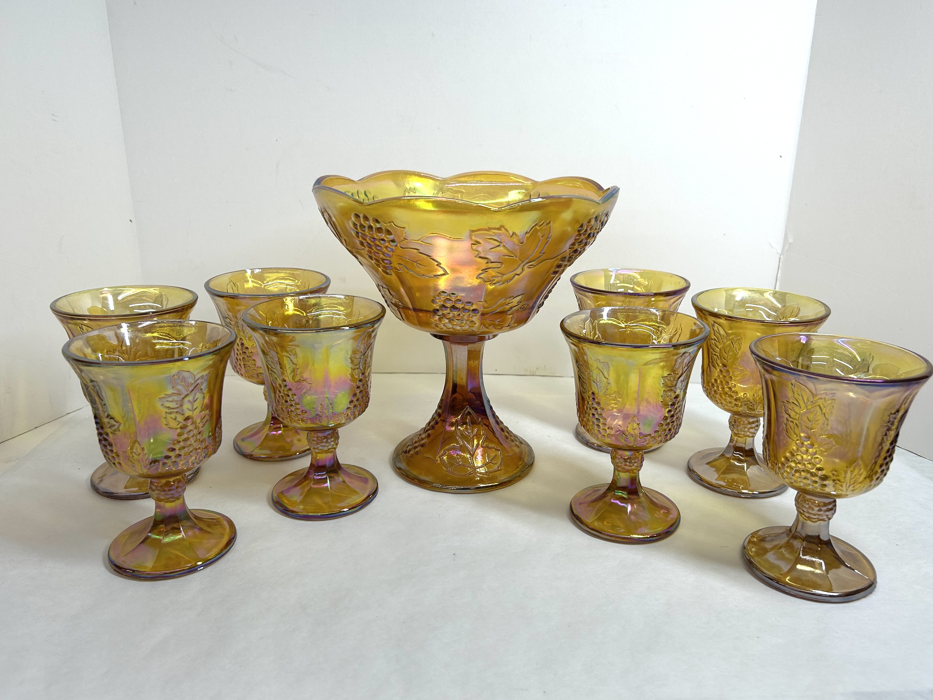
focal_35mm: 27
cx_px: 481
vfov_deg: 51.4
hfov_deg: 65.3
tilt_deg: -18.8
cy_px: 350
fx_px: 728
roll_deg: -0.6
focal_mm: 5.7
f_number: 1.5
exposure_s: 1/536
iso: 50
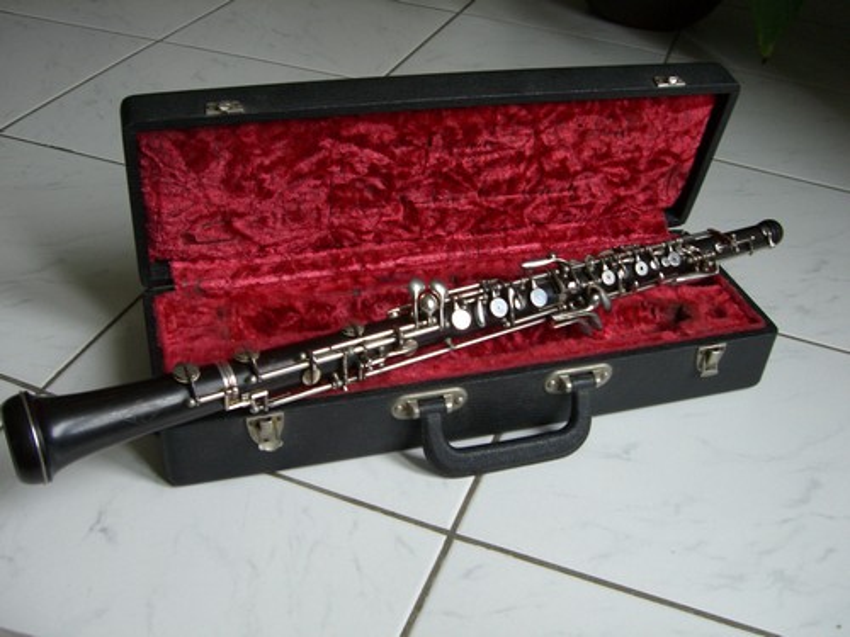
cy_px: 318
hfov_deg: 49.0
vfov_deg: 37.7
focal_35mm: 38
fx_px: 933
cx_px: 425
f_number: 2.7
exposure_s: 1/30
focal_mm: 6.2
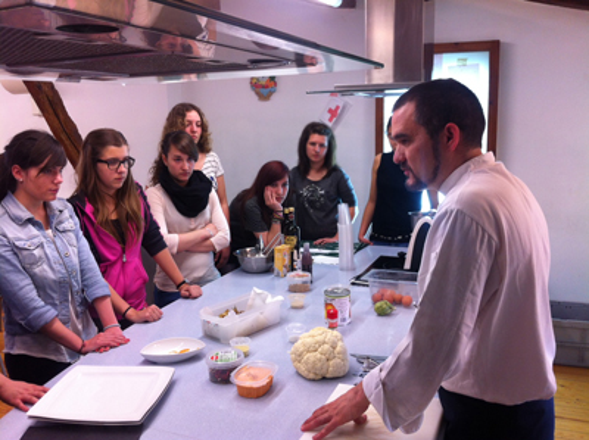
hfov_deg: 52.7
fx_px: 595
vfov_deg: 40.6
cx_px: 294
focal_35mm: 35
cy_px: 220
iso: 100
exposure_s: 1/15
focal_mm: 3.85
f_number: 2.8
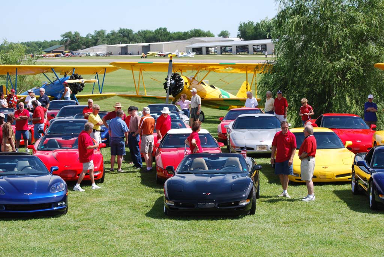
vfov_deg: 13.1
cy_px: 128
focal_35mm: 105
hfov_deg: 19.4
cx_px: 192
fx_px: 1121
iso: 140
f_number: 5.6
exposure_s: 1/500
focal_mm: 70
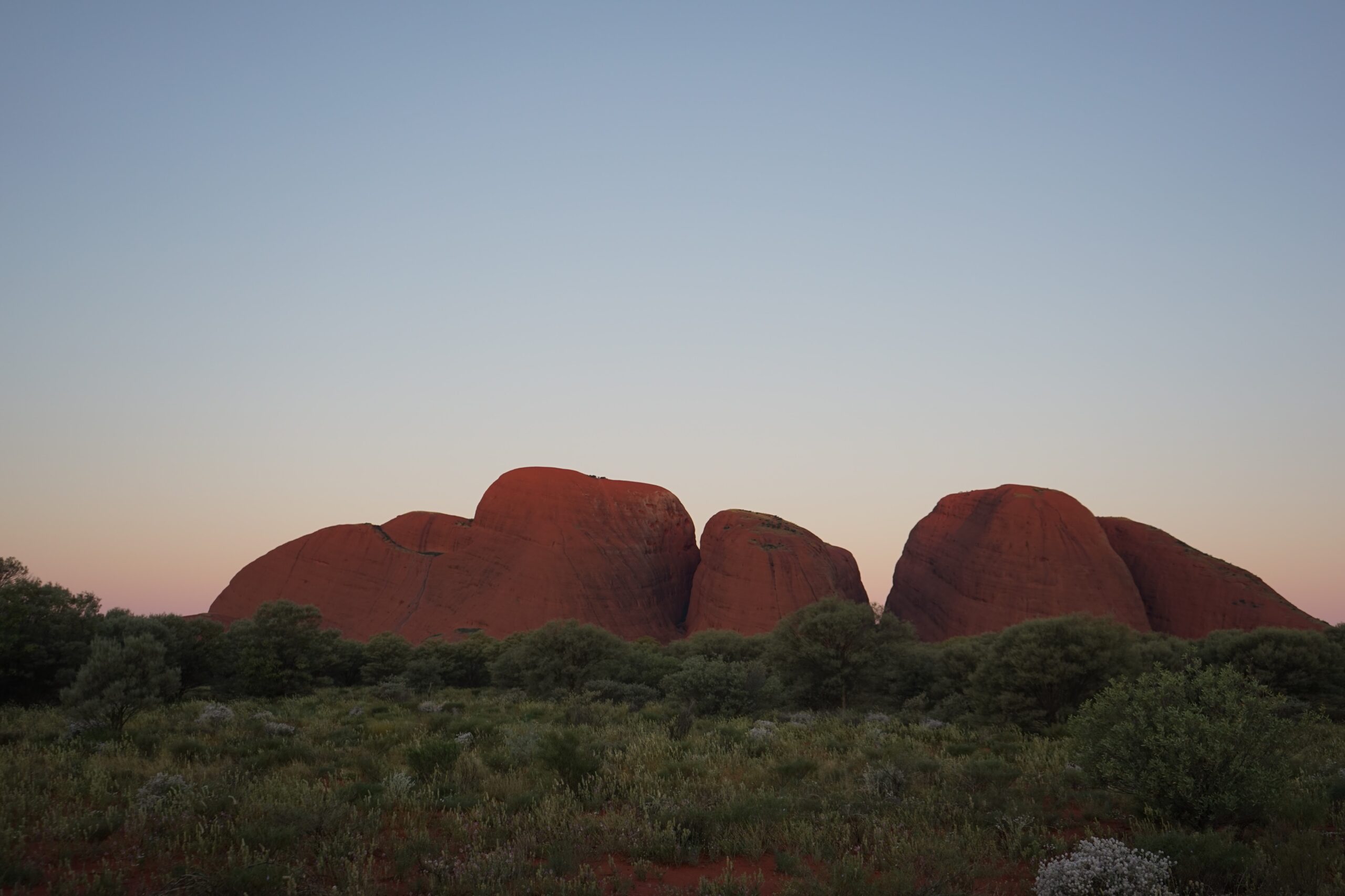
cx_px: 672
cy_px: 448
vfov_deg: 38.9
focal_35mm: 34
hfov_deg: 55.8
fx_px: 1270
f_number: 4.5
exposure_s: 1/60
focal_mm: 34
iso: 125
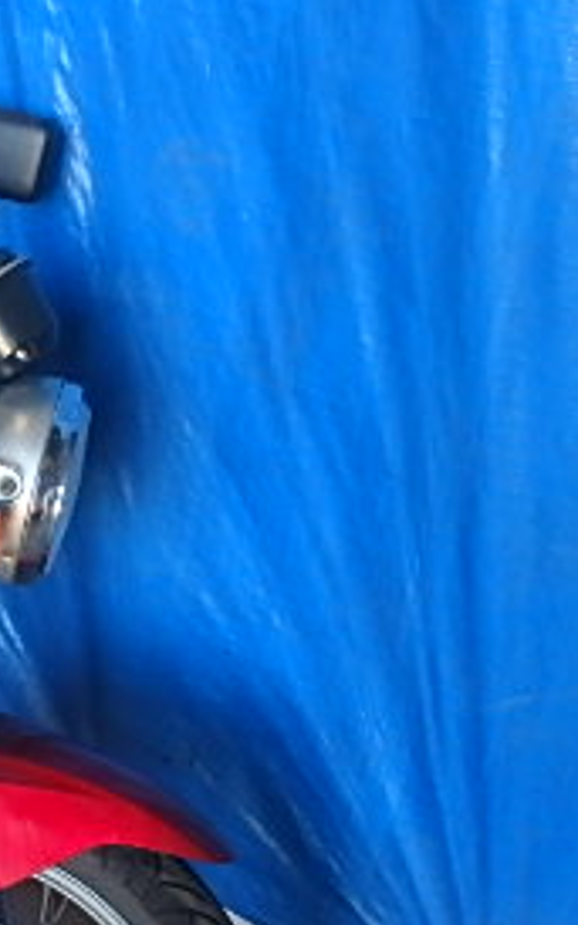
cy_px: 631
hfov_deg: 21.2
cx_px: -270
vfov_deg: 38.4
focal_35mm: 52
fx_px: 1312
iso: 320
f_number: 3.5
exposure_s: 1/30
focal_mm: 3.7
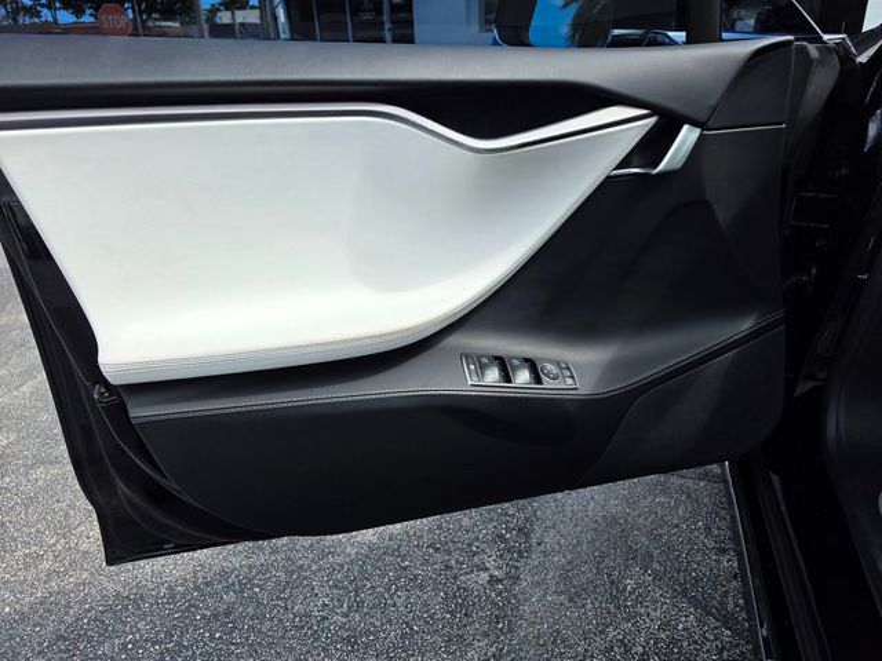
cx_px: 441
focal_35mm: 23
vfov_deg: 58.9
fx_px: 586
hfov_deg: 73.9
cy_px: 330
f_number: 1.7
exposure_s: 1/6150
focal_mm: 6.3
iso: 80
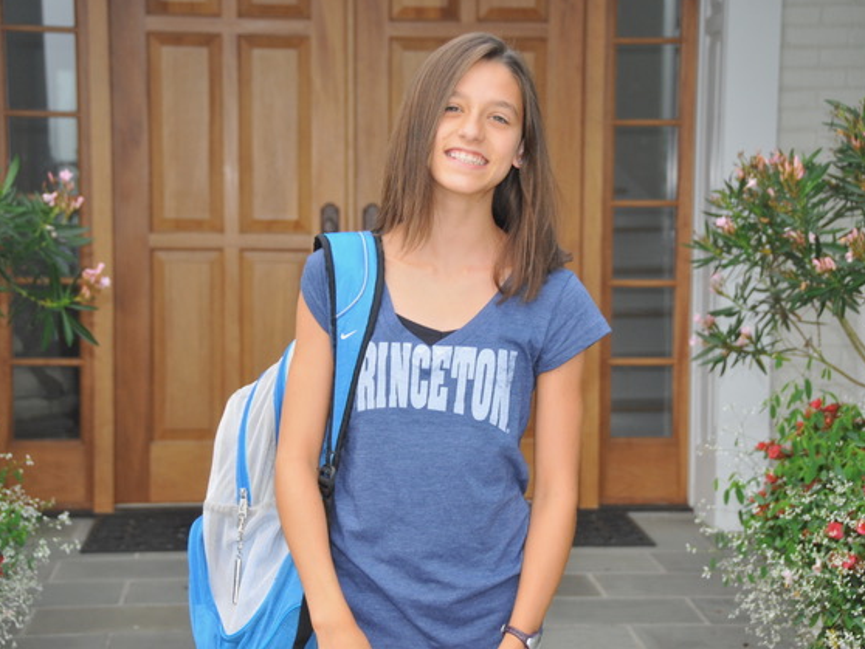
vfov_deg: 19.4
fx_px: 1900
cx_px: 437
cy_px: 321
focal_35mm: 76
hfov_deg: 25.6
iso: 400
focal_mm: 46
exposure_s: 1/60
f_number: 4.5
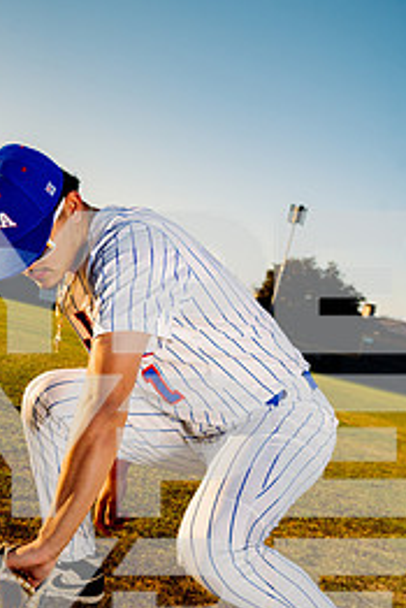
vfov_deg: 35.5
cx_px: 90
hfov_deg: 24.3
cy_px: 448
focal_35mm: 55
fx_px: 929
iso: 125
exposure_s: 1/250
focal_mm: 32
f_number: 6.3
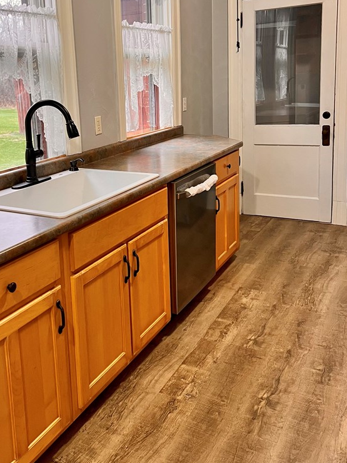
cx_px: 111
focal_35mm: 36
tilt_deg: -8.1
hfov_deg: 39.1
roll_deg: +3.5
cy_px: 164
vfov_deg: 50.6
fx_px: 481
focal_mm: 5.7
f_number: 1.5
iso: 200
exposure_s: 1/60
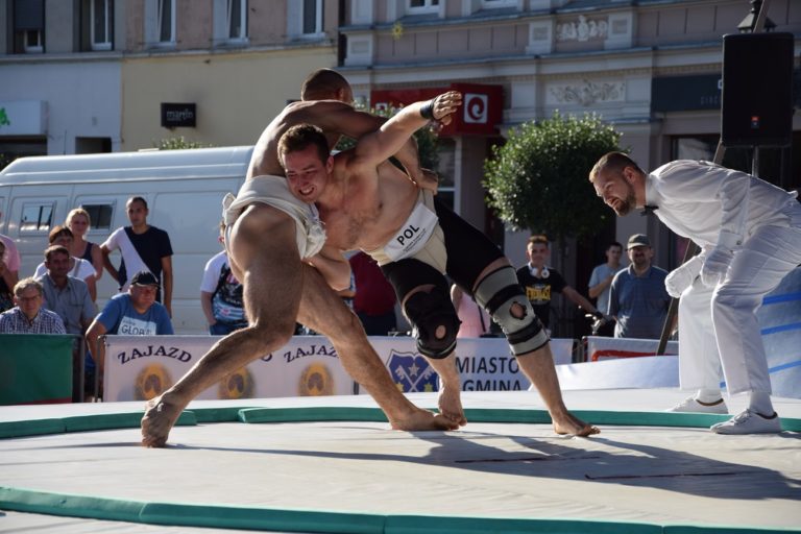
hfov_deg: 16.1
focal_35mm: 128
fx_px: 2837
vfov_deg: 10.8
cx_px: 400
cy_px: 267
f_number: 5.6
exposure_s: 1/1250
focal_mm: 85
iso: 400
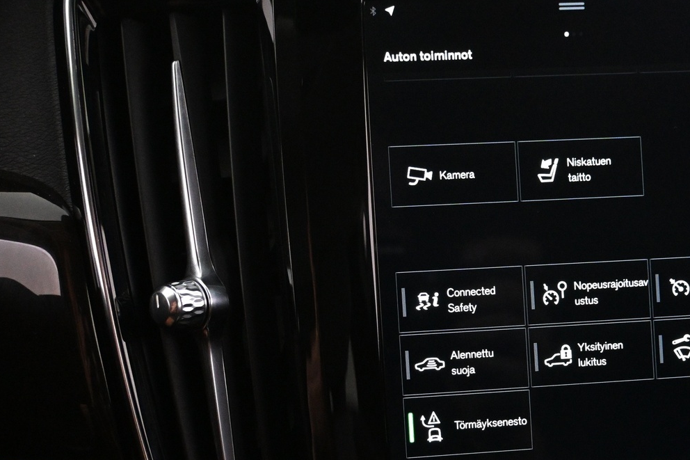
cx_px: 494
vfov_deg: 26.6
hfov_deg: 38.7
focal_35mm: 50
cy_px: 329
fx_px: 962
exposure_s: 1/50
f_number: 3.8
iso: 4000
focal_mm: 20.5
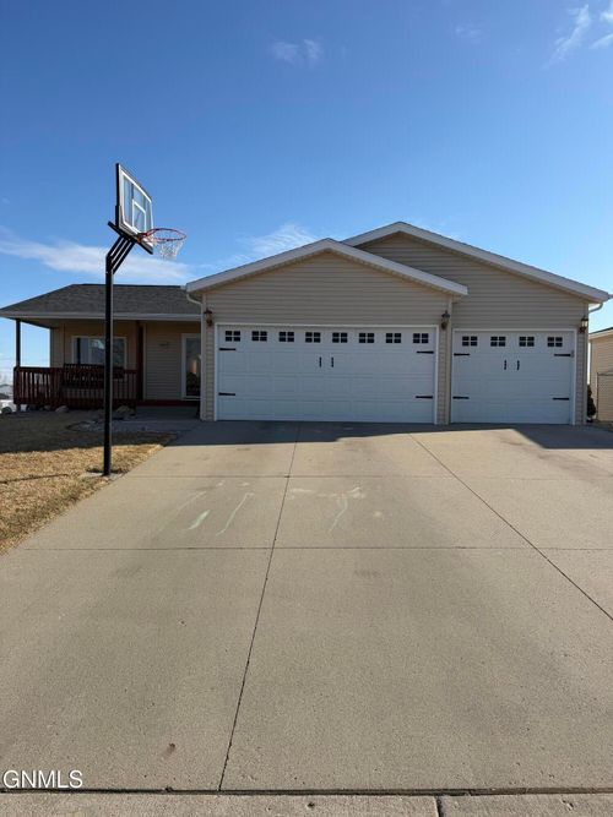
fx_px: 567
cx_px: 306
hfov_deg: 56.8
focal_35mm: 24
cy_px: 408
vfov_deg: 71.6
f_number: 1.78
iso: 80
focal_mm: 6.76
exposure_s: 1/4405
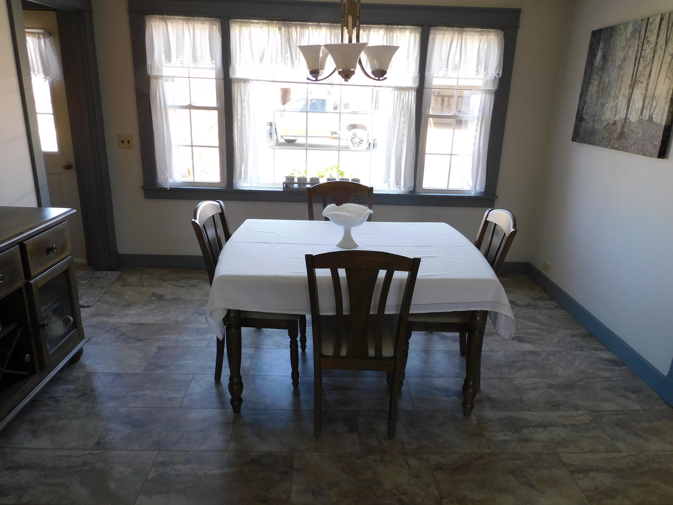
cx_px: 336
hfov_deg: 71.6
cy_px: 252
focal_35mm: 24
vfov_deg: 56.8
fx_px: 467
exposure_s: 1/30
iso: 125
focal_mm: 4.3
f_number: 3.3
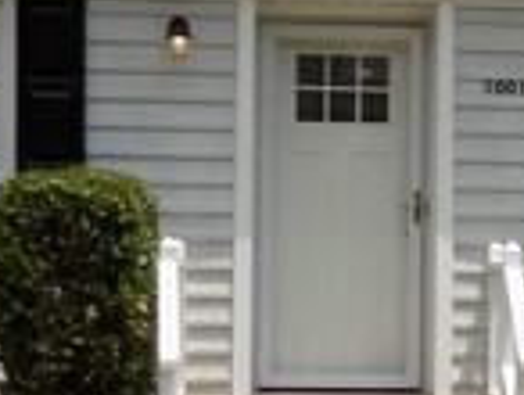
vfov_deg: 7.9
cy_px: 352
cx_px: 865
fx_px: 2866
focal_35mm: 189
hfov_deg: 10.0
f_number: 3.2
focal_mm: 4.8
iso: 80
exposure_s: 1/1500
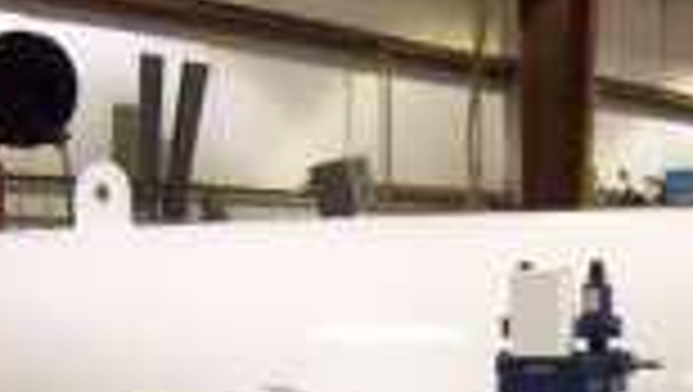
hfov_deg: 18.2
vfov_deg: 10.4
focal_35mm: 114
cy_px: 500
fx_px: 2097
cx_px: 738
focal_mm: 6
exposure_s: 1/90.2
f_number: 2.7
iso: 800
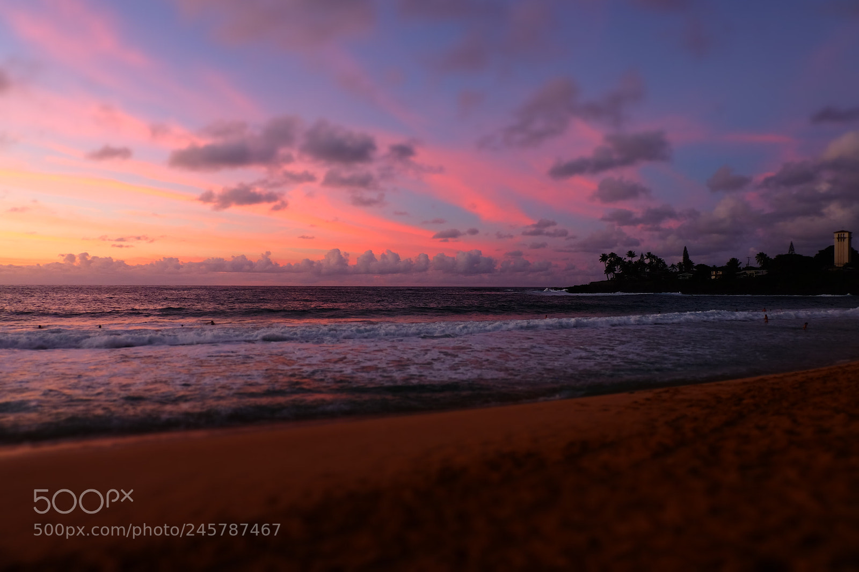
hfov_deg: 73.8
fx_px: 573
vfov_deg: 53.1
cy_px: 286
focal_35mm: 24
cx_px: 430
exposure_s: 1/60
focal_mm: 16
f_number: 3.5
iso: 320
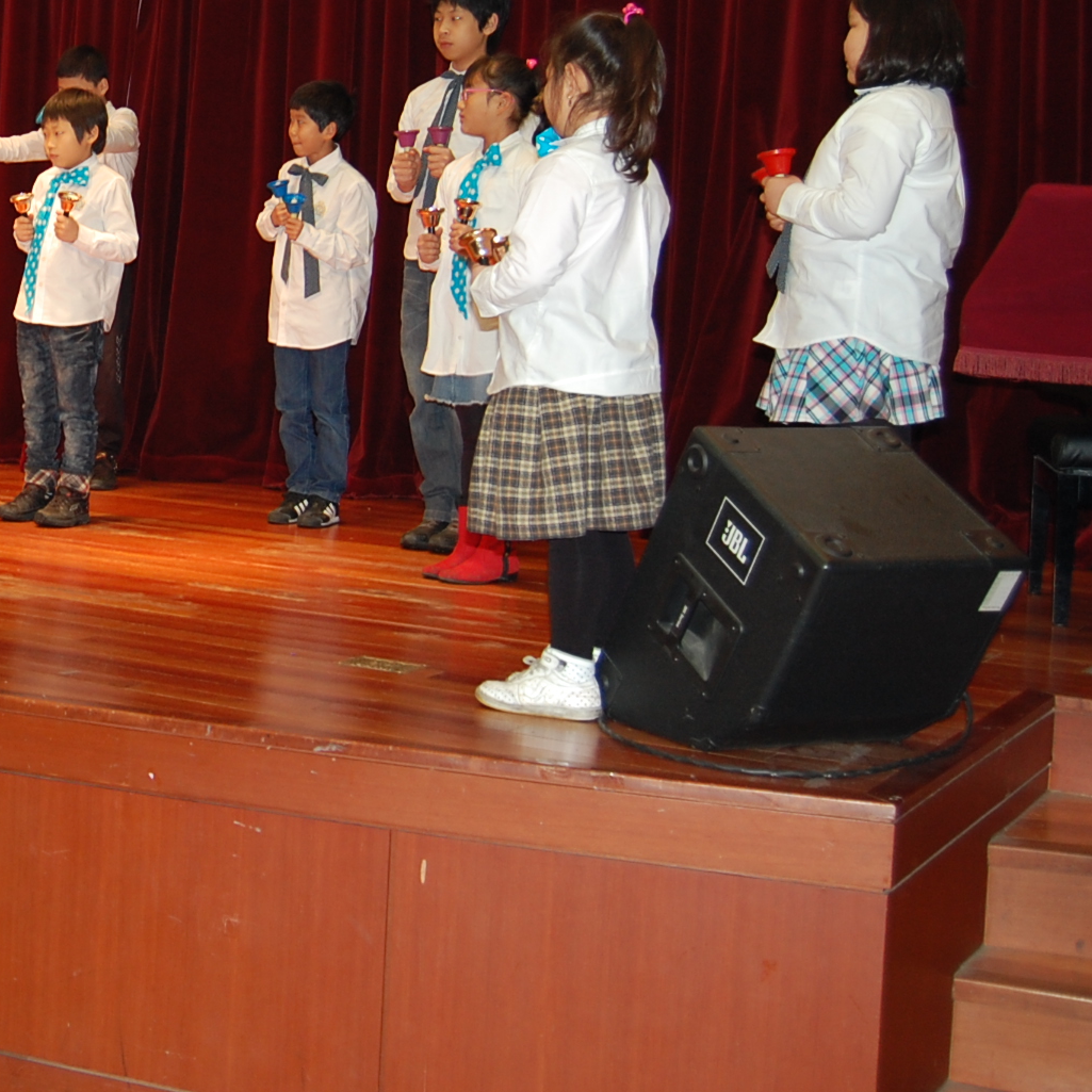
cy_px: 311
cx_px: -74
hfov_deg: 28.1
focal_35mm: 56
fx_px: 1999
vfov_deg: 30.2
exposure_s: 1/60
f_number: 4
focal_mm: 20
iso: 400
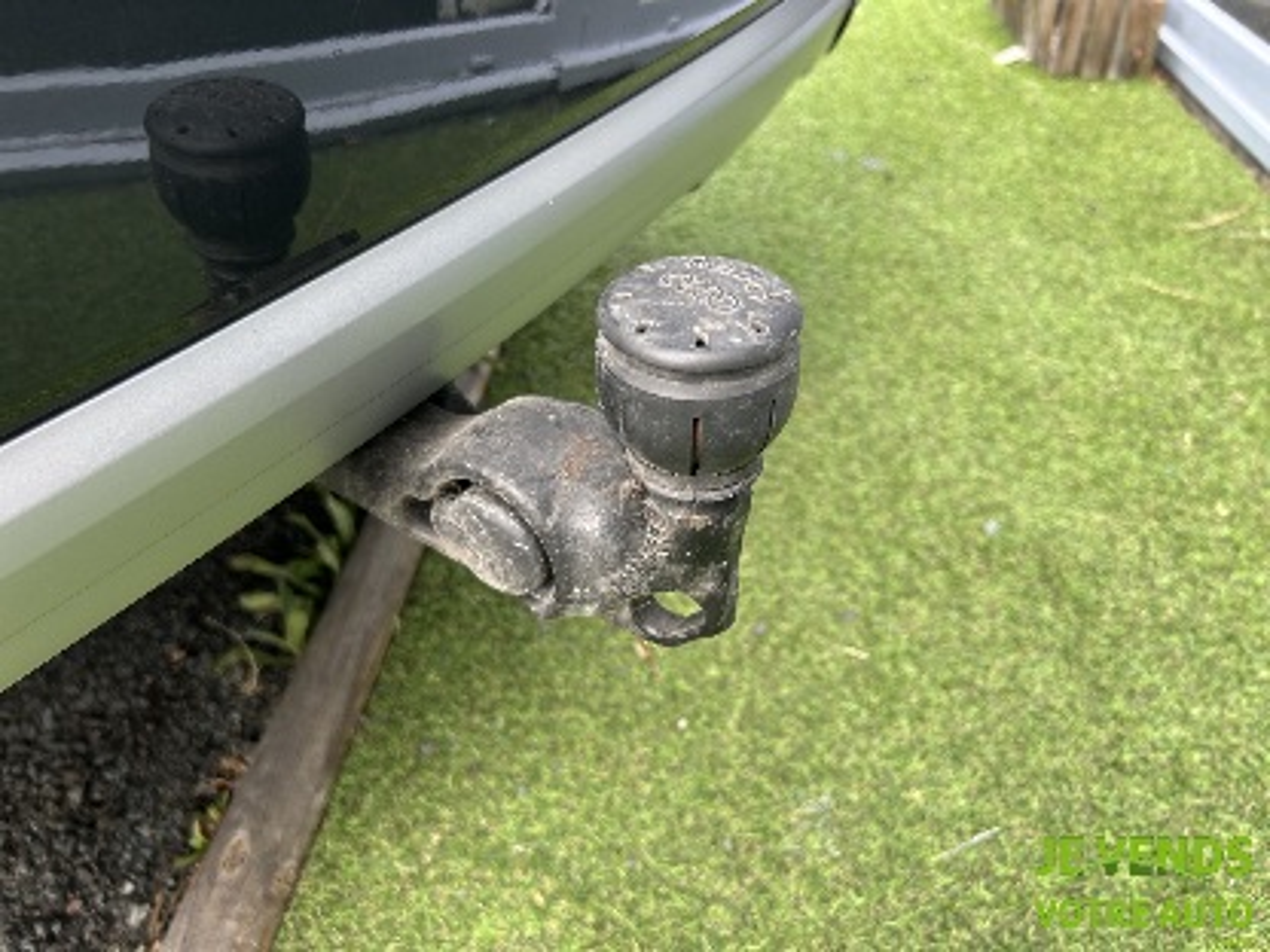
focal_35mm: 26
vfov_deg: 53.1
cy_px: 476
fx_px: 954
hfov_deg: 67.3
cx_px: 635
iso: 40
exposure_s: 1/282
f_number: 1.5
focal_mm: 5.7
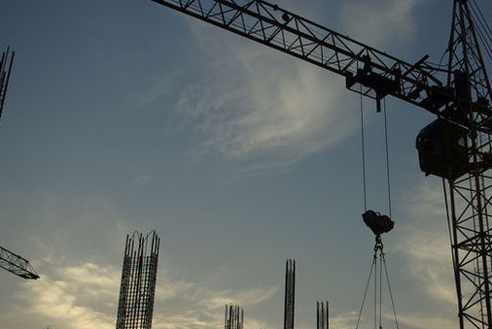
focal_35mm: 48
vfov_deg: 28.0
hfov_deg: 39.9
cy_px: 214
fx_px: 657
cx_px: 369
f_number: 5.6
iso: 100
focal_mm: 18
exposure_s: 1/125
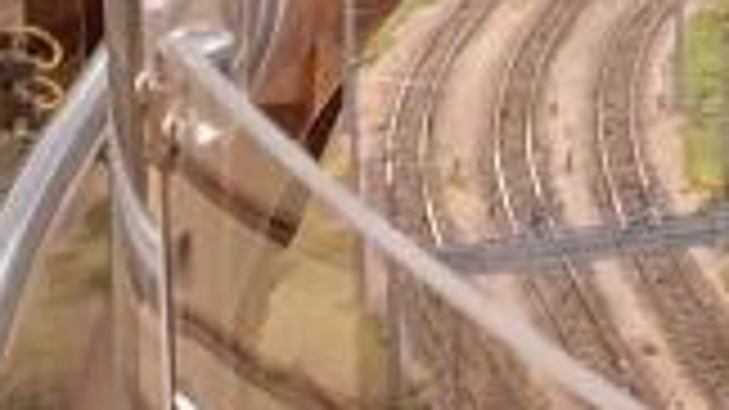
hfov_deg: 13.7
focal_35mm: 140
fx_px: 2705
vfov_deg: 8.1
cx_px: 1314
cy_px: -491
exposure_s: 1/50
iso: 250
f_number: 1.5
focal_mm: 4.3
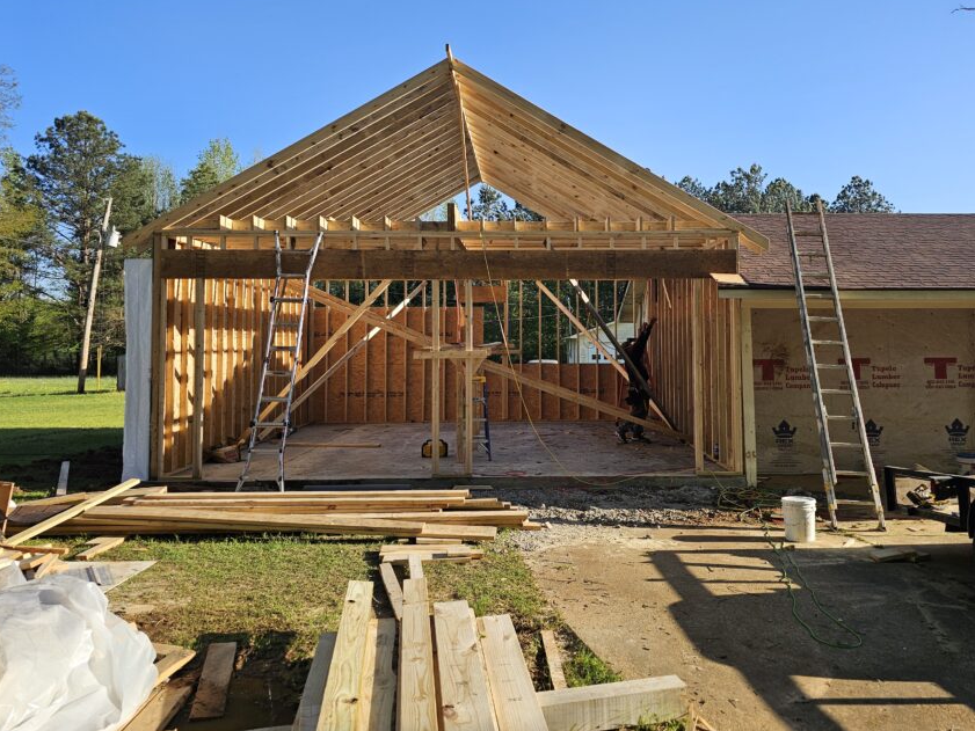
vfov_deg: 49.5
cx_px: 551
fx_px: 789
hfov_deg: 63.2
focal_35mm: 28
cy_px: 305
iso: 10
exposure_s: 1/417
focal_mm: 6.3
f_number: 1.7
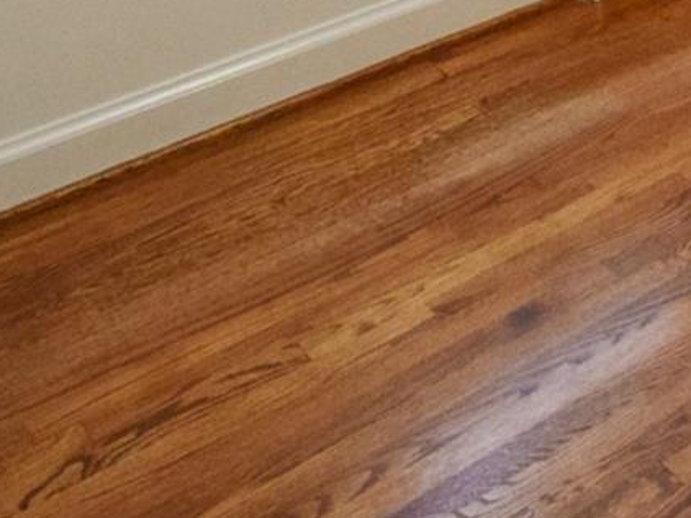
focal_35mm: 70
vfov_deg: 15.6
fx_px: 1397
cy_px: -584
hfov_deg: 22.0
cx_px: 1094
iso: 800
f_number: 5
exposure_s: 1/100
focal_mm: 10
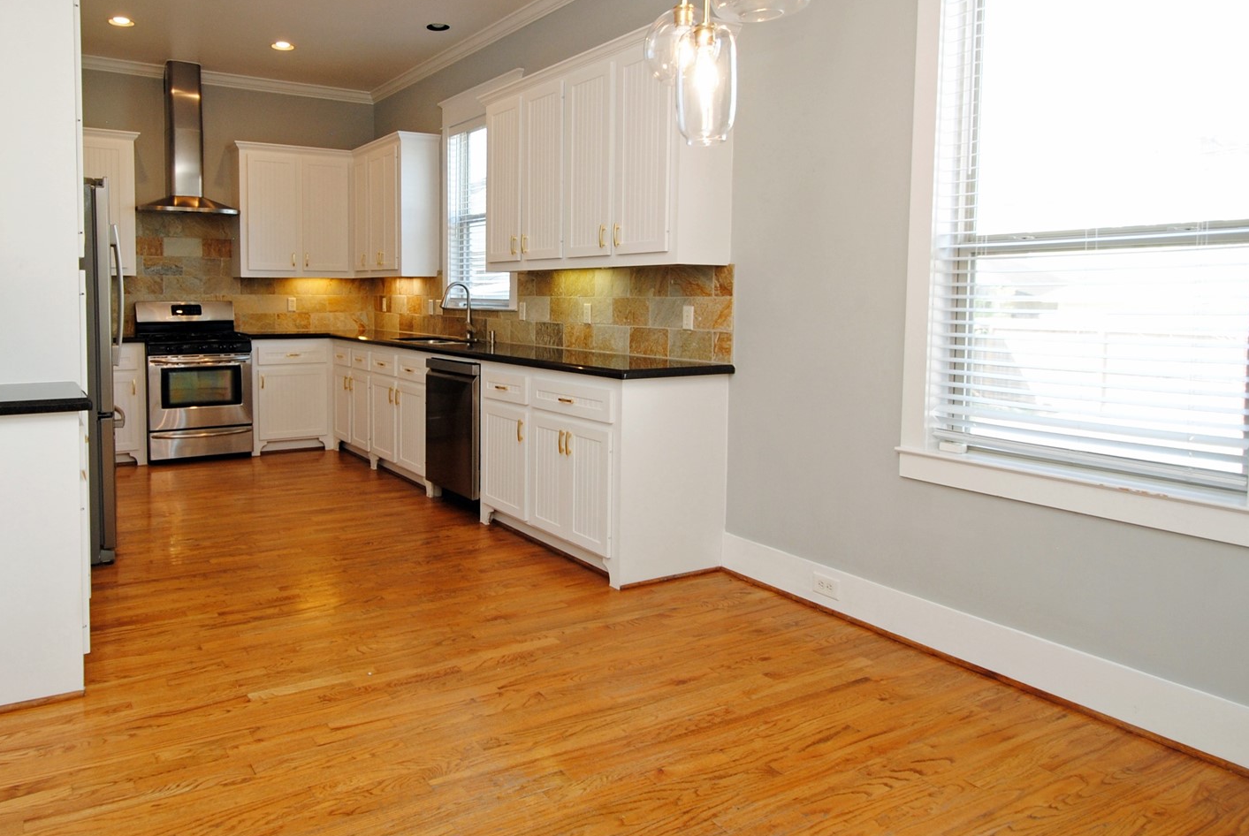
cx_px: 456
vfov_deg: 54.9
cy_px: 338
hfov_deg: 74.5
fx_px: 799
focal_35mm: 23
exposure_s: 1/60
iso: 200
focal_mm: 10
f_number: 4
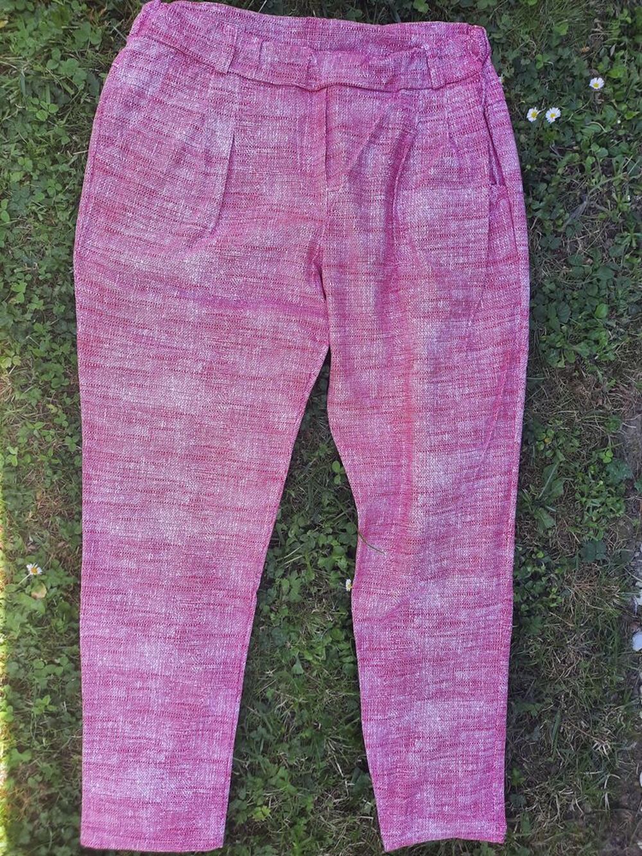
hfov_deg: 54.9
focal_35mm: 25
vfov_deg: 69.4
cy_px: 428
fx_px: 618
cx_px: 321
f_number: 2
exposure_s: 1/103
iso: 32
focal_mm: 4.6
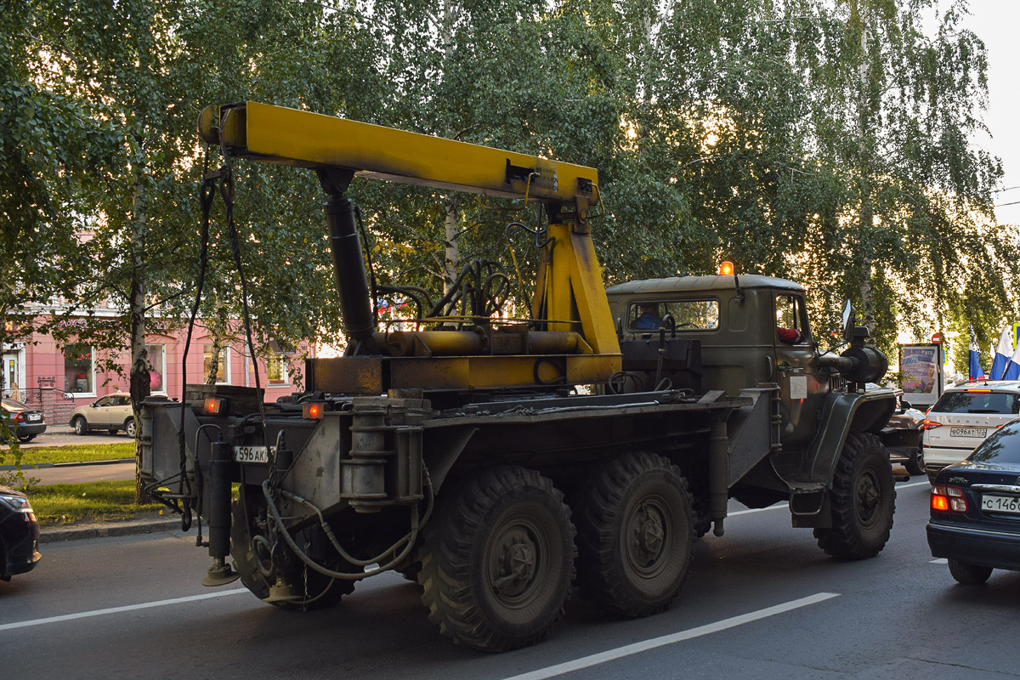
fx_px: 1020
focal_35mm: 36
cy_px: 340
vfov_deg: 36.9
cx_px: 510
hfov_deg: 53.1
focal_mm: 24
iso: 400
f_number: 6.3
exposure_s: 1/125
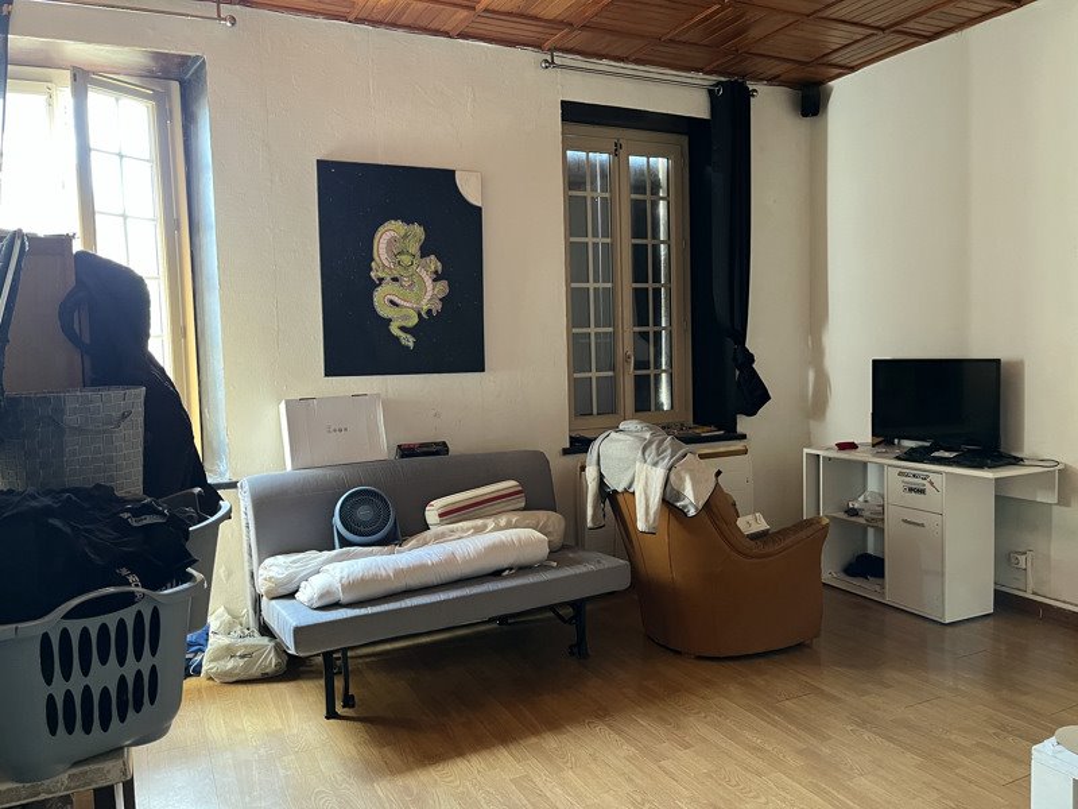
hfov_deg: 67.3
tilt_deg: -2.9
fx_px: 810
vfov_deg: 53.1
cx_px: 539
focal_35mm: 26
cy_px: 404
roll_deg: +1.5
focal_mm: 5.1
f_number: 1.6
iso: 400
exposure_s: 1/60
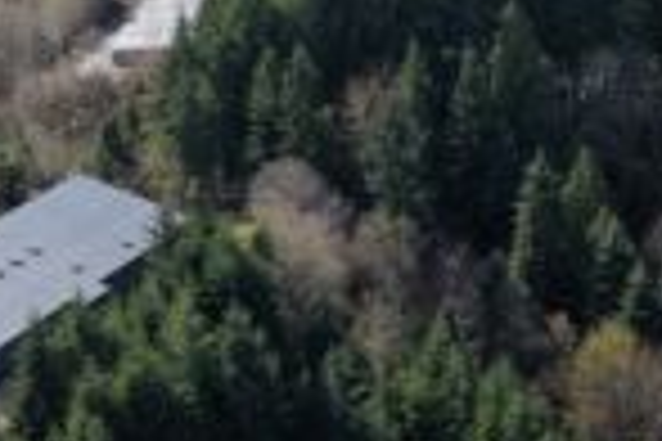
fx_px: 1397
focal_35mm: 76
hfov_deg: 25.4
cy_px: -128
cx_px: 653
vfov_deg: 16.9
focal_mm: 14.45
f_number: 2.8
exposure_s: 1/2000
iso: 400
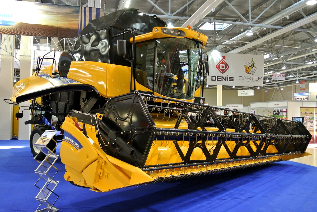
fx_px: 273
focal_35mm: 31
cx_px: 158
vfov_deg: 42.3
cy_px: 106
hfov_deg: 60.3
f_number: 3.8
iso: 400
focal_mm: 11.8
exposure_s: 1/50
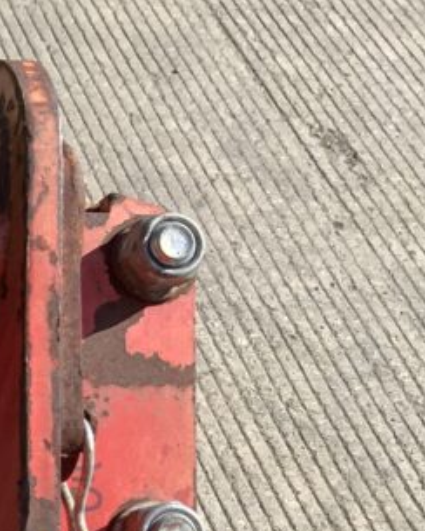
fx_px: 1494
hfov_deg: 13.7
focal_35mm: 95
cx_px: -434
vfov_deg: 19.5
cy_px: 555
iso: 16
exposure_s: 1/1121
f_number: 1.8
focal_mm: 3
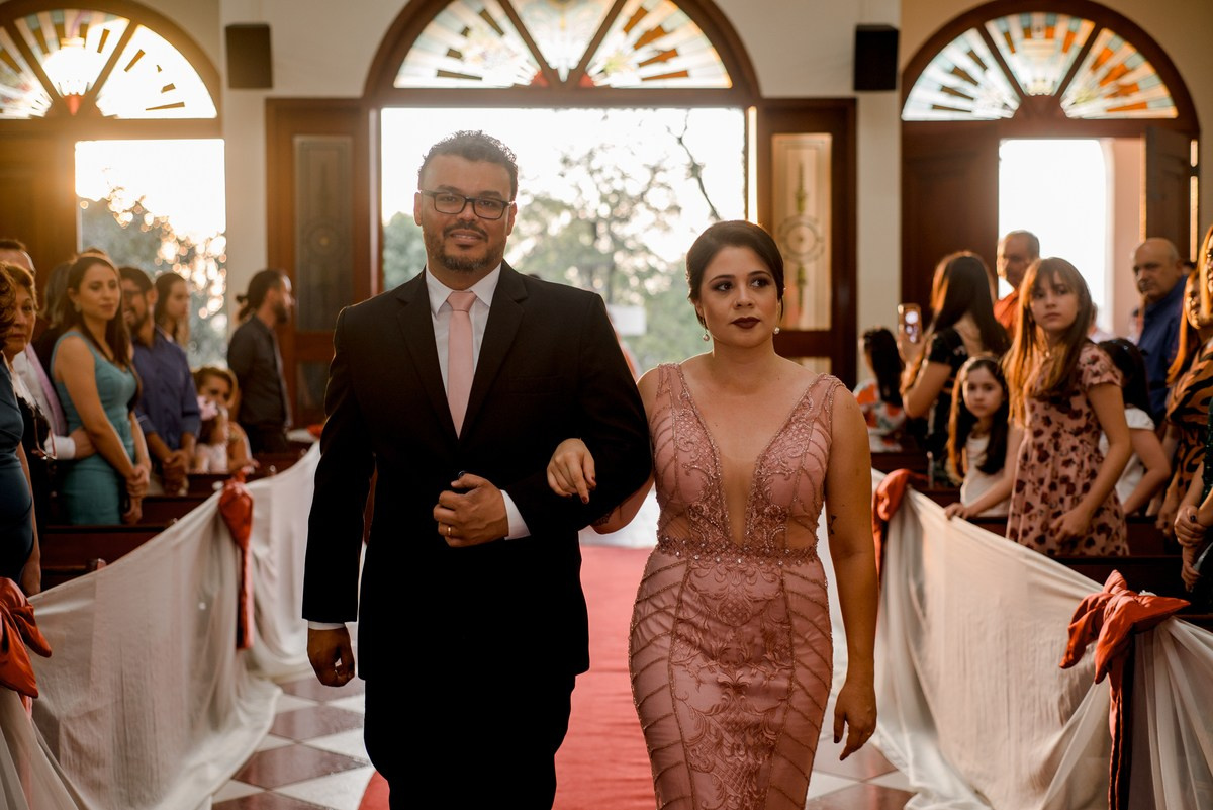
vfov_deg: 27.0
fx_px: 1685
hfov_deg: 39.6
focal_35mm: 50
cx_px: 606
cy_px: 405
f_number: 2.8
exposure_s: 1/160
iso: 500
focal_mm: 50
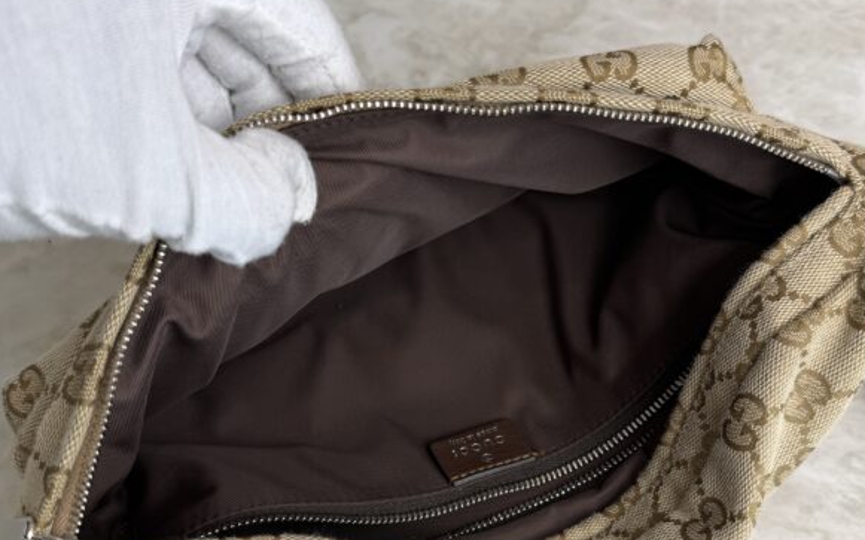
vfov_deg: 36.1
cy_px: 338
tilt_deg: -56.8
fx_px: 825
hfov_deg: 55.3
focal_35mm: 35
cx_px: 445
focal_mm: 6.76
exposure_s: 1/129
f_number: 1.78
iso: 50
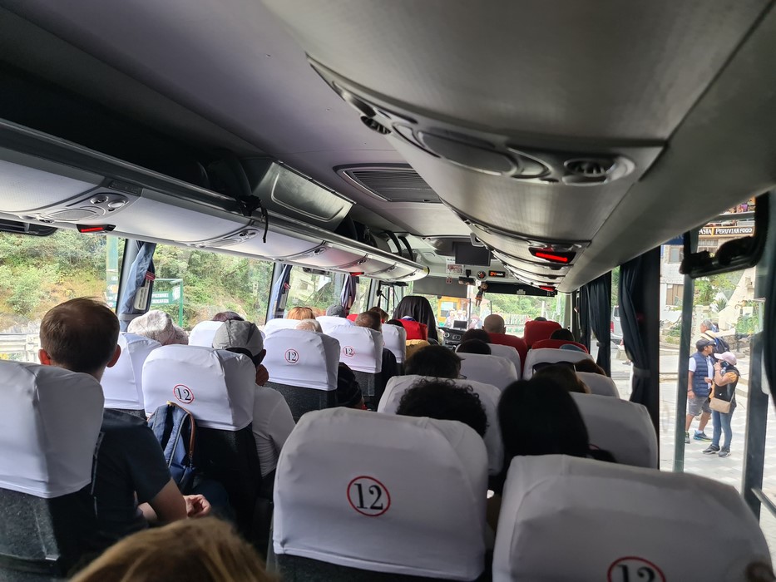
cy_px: 291
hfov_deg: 69.4
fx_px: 561
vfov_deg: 54.9
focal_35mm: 25
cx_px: 388
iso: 160
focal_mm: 7
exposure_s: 1/100
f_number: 1.8
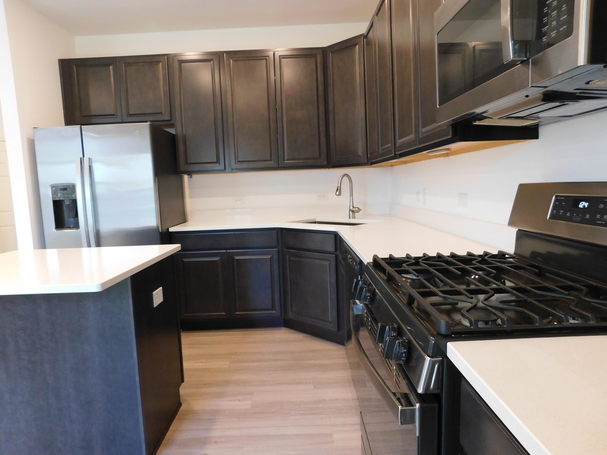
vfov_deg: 58.9
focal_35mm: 23
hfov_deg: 73.9
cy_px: 228
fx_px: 403
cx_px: 304
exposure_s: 1/30
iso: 320
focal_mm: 4
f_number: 3
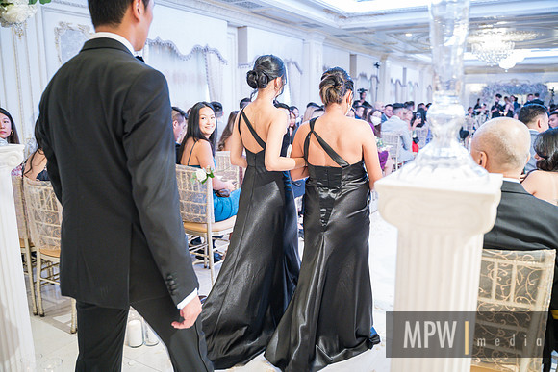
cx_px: 279
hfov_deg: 65.5
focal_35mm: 28
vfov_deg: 46.4
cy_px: 186
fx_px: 434
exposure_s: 1/80
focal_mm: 28
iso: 2500
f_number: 2.8
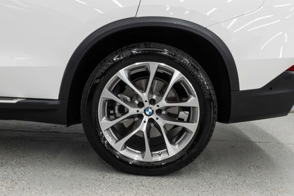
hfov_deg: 46.4
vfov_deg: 31.9
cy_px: 98
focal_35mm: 42
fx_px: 343
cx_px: 147
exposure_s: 1/40
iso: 200
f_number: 3.2
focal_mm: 28
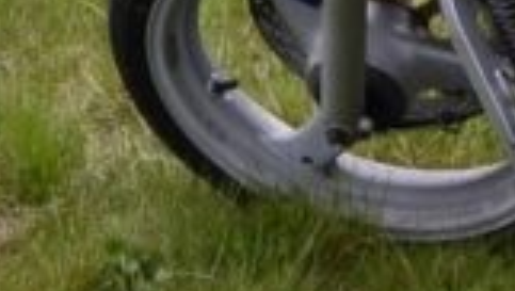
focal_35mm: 259
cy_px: -58
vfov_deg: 4.7
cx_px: 876
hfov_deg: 8.1
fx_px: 3541
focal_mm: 26
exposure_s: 1/160
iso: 400
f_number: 9
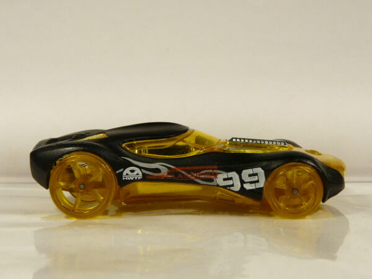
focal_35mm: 57
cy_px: 140
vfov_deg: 25.7
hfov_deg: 33.8
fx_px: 613
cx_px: 186
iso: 100
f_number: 2.8
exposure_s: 1/80
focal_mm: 5.9
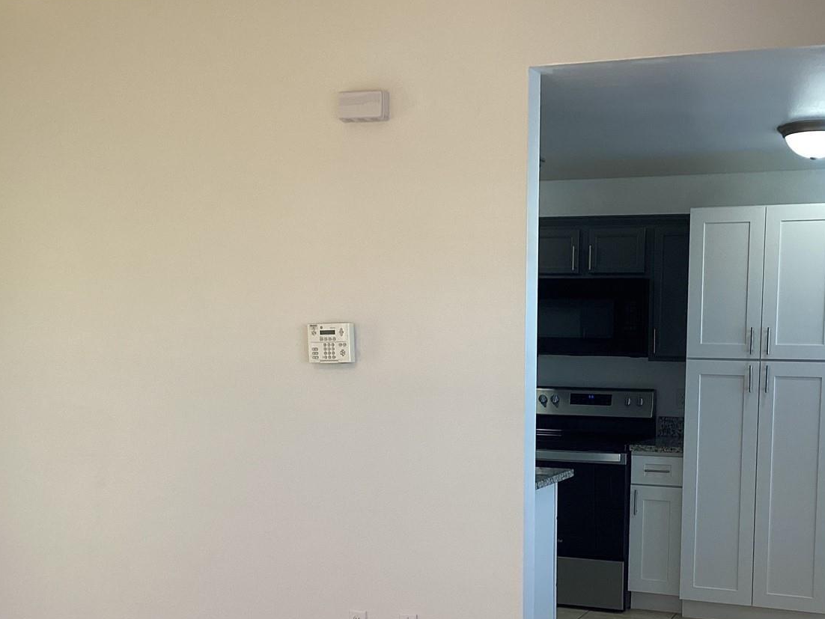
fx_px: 1073
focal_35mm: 45
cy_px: 441
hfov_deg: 41.5
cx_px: 558
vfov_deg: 31.8
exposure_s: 1/120
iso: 80
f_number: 2.4
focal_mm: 3.3
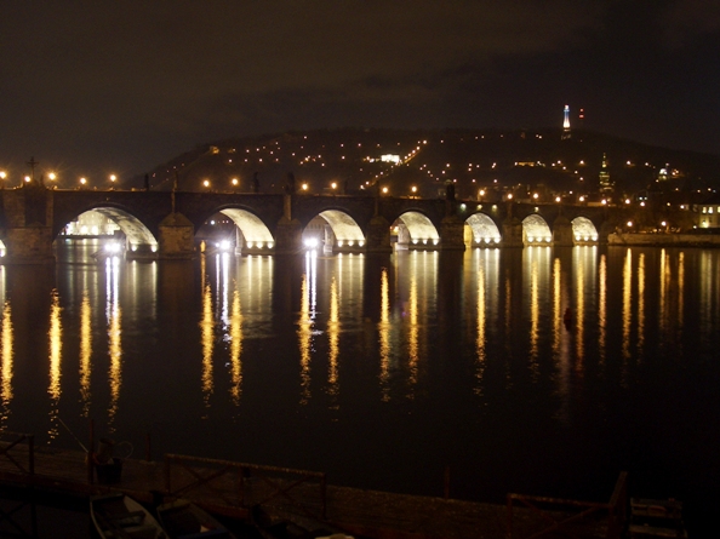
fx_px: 852
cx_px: 360
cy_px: 270
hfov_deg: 45.8
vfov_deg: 35.1
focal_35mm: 41
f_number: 2.8
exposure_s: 4
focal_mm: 6.8
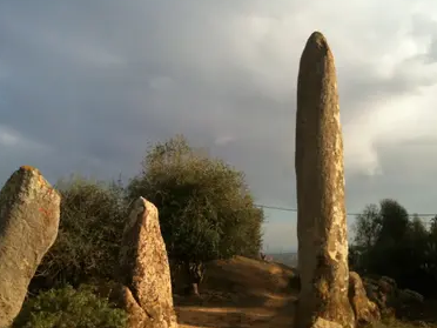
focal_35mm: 47
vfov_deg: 30.7
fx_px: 593
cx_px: 173
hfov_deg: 40.2
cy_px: 212
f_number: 2.8
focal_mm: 3.85
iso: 64
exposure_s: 1/768
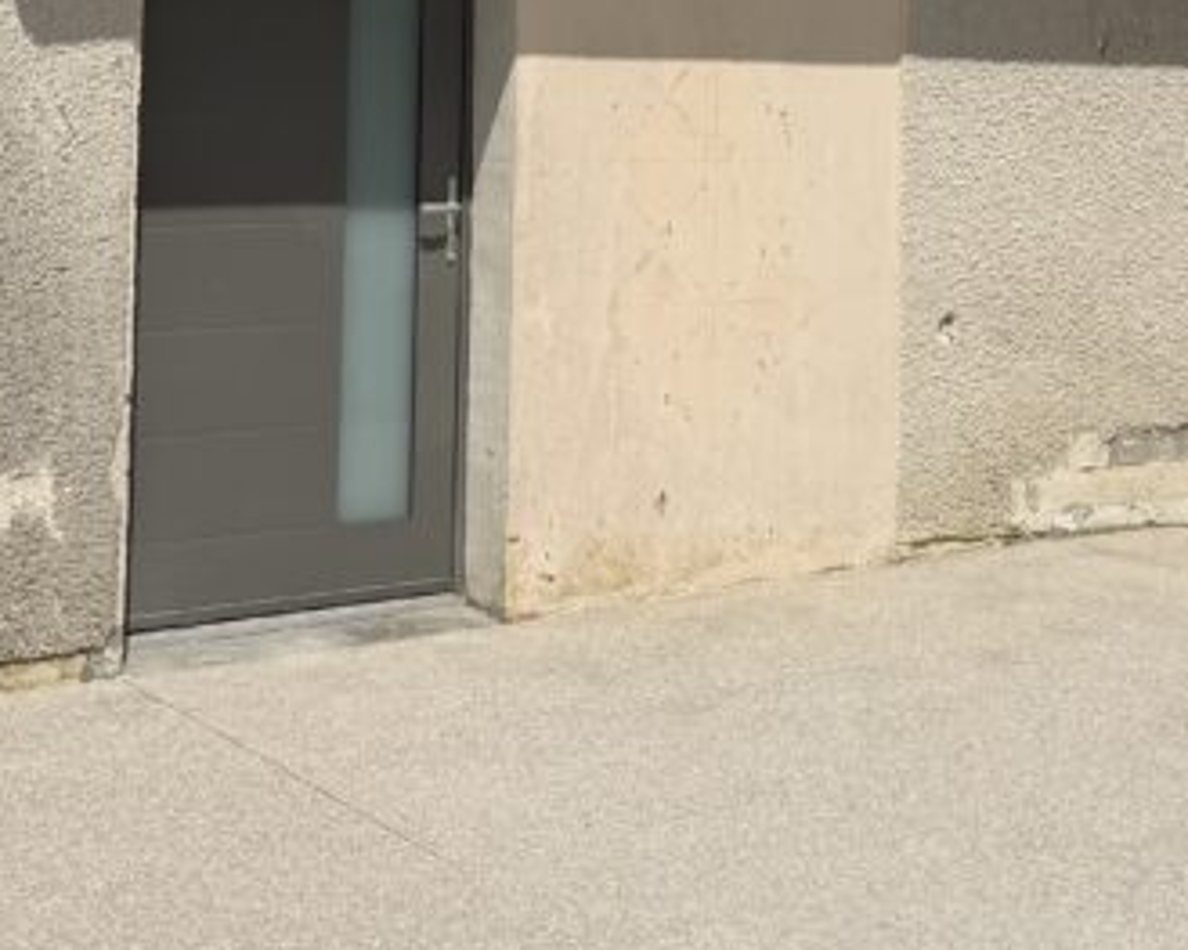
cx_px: 607
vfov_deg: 20.3
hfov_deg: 26.1
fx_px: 2566
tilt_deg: +0.1
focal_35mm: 73
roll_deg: -0.4
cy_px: -11
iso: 80
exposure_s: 1/17544
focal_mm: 6.76
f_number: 1.78
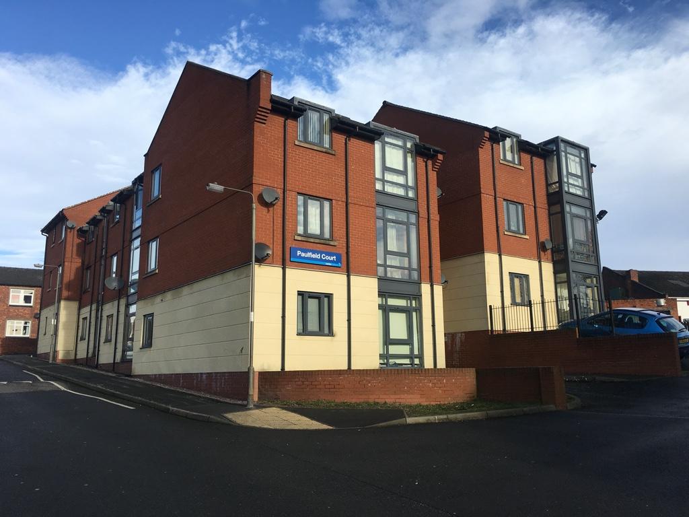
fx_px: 577
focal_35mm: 29
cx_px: 344
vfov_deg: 48.2
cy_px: 258
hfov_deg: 61.7
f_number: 2.2
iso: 25
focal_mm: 4.15
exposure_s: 1/1221
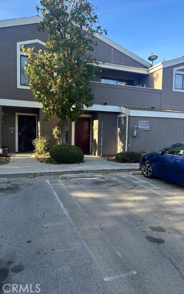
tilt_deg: -3.3
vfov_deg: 70.4
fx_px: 209
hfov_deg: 47.5
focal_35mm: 26
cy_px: 145
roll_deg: -1.5
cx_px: 98
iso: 80
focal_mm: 6.86
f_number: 1.78
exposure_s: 1/587
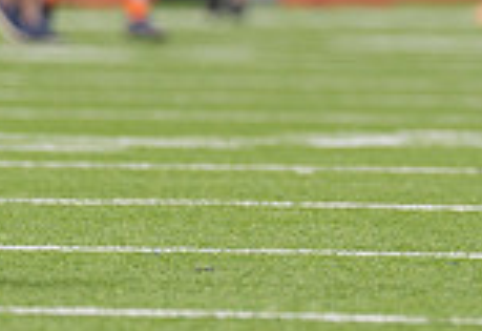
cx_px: 511
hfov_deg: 1.7
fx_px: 16172
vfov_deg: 1.2
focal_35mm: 1197
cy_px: -115
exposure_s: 1/2000
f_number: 2.8
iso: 100
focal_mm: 200
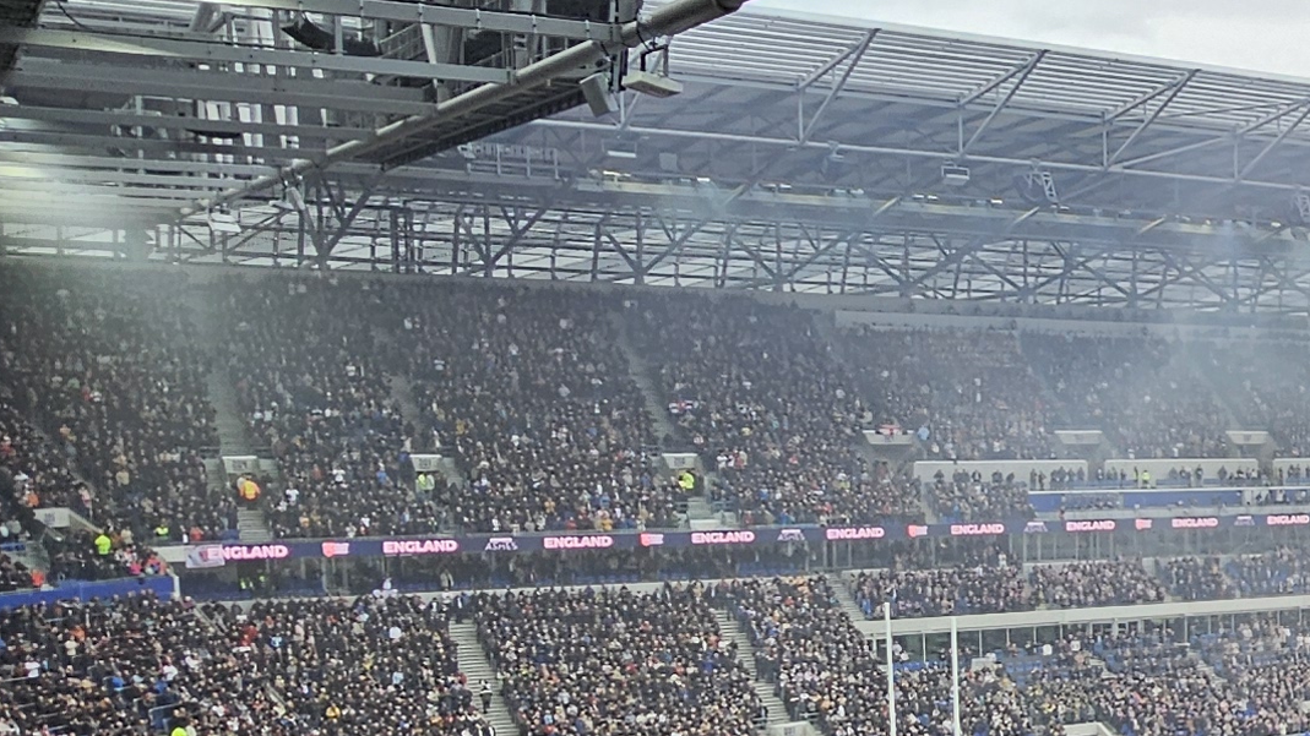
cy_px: 642
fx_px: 1841
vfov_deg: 22.2
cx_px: 1712
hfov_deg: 30.6
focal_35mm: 53
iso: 50
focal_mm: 2.2
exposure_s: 1/168
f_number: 2.2
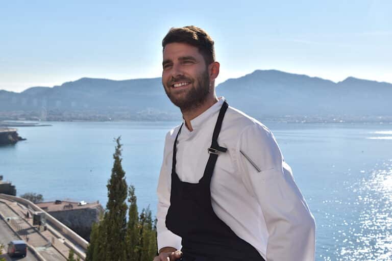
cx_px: 196
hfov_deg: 30.5
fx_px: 719
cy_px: 130
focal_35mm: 66
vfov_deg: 20.6
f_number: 10
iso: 100
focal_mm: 44
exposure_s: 1/400
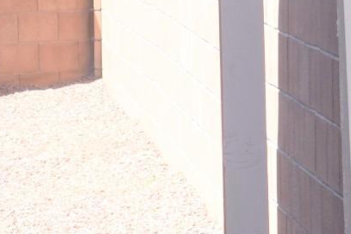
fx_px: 4093
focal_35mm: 420
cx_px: 85
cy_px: 247
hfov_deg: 4.9
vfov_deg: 3.3
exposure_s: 1/160
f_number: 6.3
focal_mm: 38
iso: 100
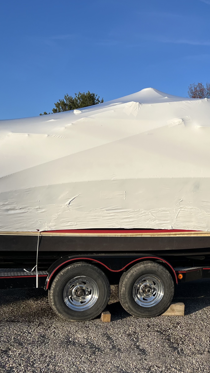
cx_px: 183
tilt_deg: +0.0
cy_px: 200
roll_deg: -0.7
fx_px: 465
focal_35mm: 47
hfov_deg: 24.8
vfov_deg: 43.7
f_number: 1.5
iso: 50
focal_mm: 5.7
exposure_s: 1/3968
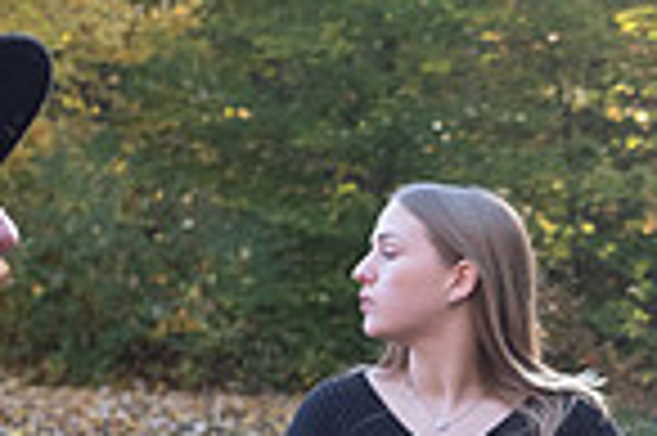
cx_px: 832
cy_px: 596
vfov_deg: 9.6
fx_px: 2534
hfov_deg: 14.2
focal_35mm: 139
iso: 800
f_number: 2.8
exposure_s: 1/640
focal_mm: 23
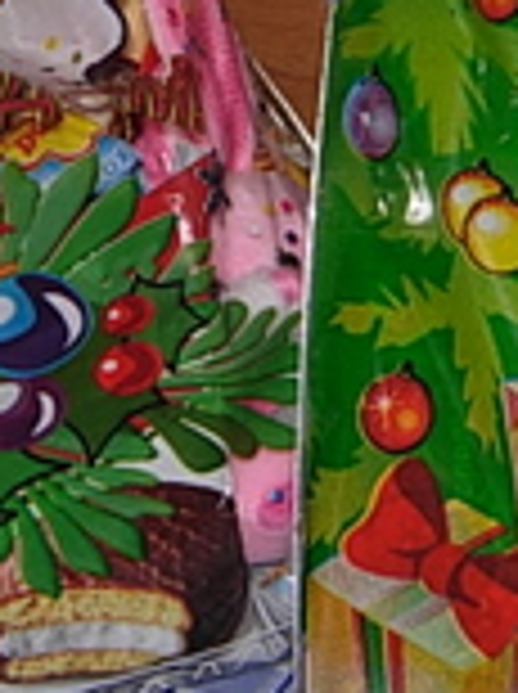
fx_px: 2581
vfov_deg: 15.2
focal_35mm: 129
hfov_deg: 11.5
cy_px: 155
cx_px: 203
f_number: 2.7
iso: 50
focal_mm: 7.5
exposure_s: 1/45.2
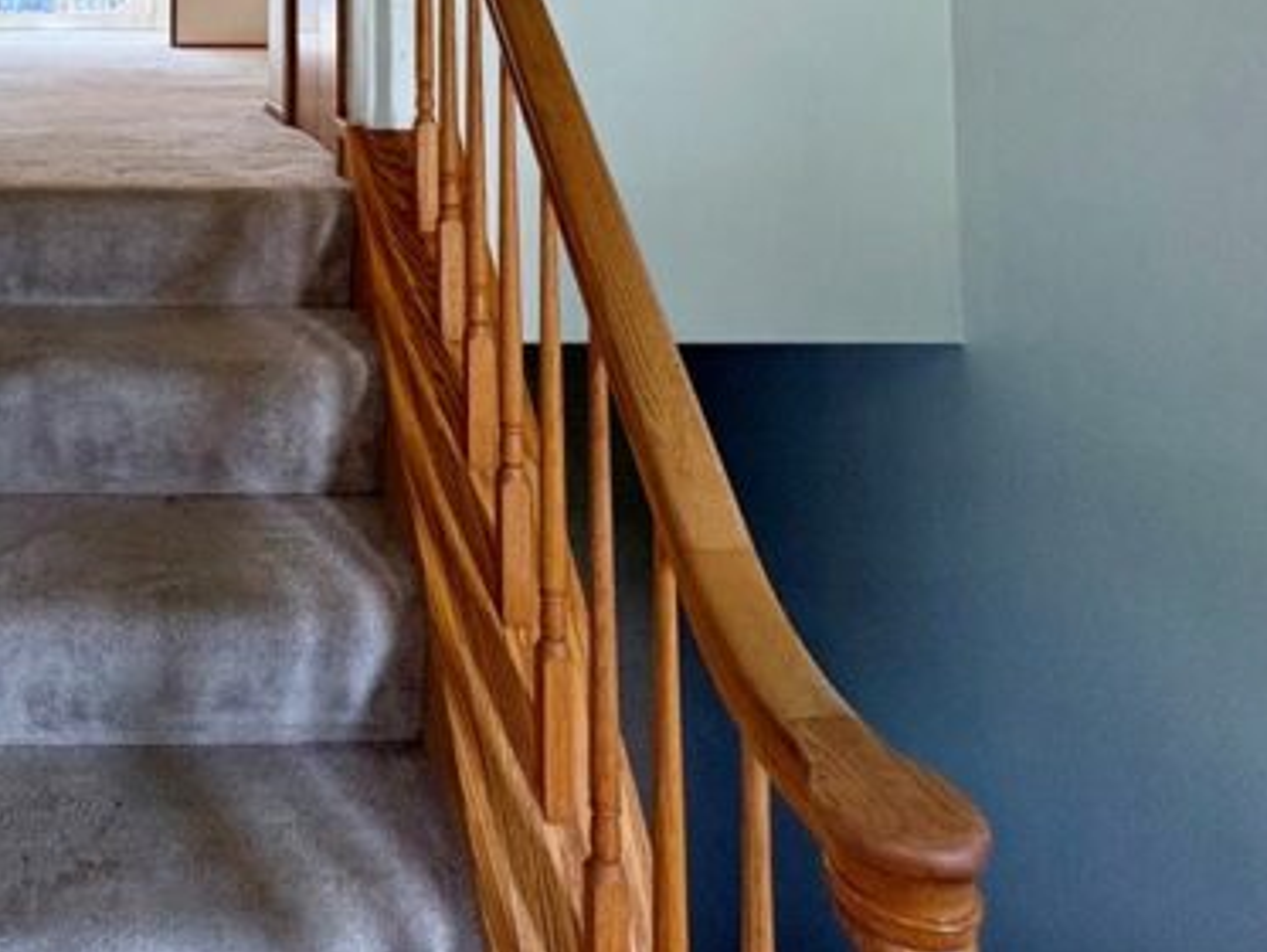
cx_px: 156
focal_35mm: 30
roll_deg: +0.2
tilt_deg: +2.5
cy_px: -54
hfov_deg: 53.4
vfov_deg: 39.6
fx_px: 1098
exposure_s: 1/120
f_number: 2.2
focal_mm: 2.22
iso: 200
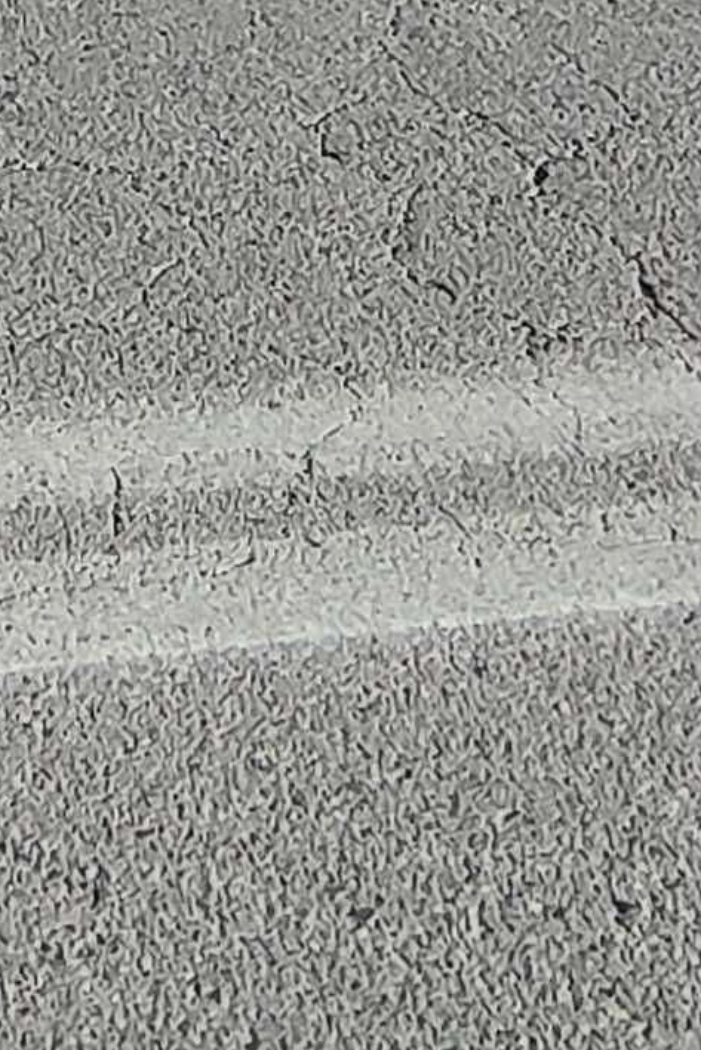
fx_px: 2248
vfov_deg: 18.6
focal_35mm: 77
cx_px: -459
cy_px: -973
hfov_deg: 15.8
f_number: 2.2
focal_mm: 1.65
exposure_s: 1/997
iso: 50
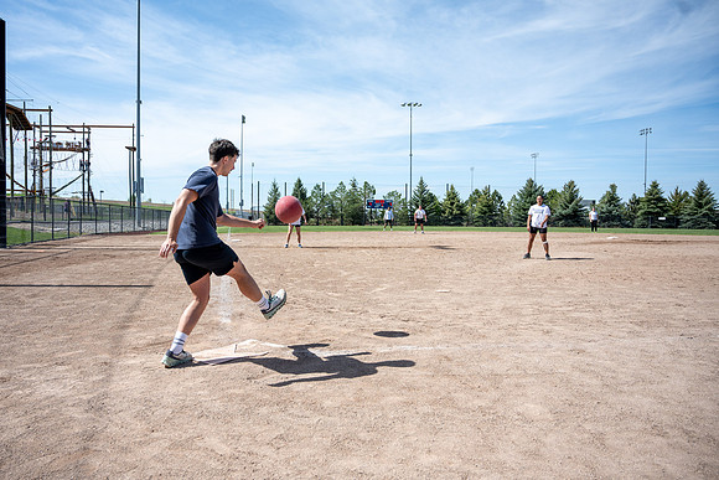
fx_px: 532
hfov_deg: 67.9
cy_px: 221
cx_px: 326
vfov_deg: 48.5
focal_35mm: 27
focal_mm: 24
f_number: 4
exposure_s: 1/2000
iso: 100
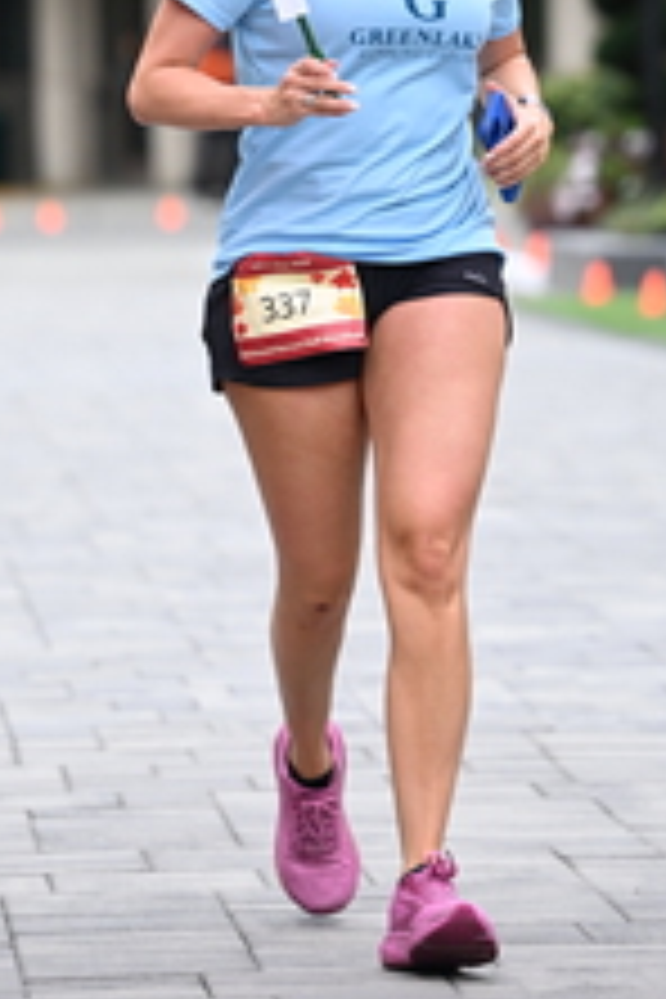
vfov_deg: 6.6
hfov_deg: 4.4
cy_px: 27
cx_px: 187
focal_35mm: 309
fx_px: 8574
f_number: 2.8
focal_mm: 125
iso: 640
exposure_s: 1/2000
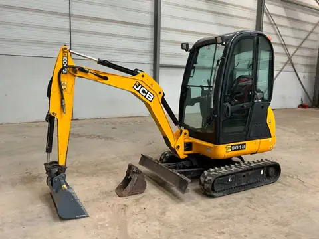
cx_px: 160
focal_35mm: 29
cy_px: 120
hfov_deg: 61.7
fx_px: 267
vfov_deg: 48.2
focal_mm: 3
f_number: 1.8
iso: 125
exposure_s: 1/60
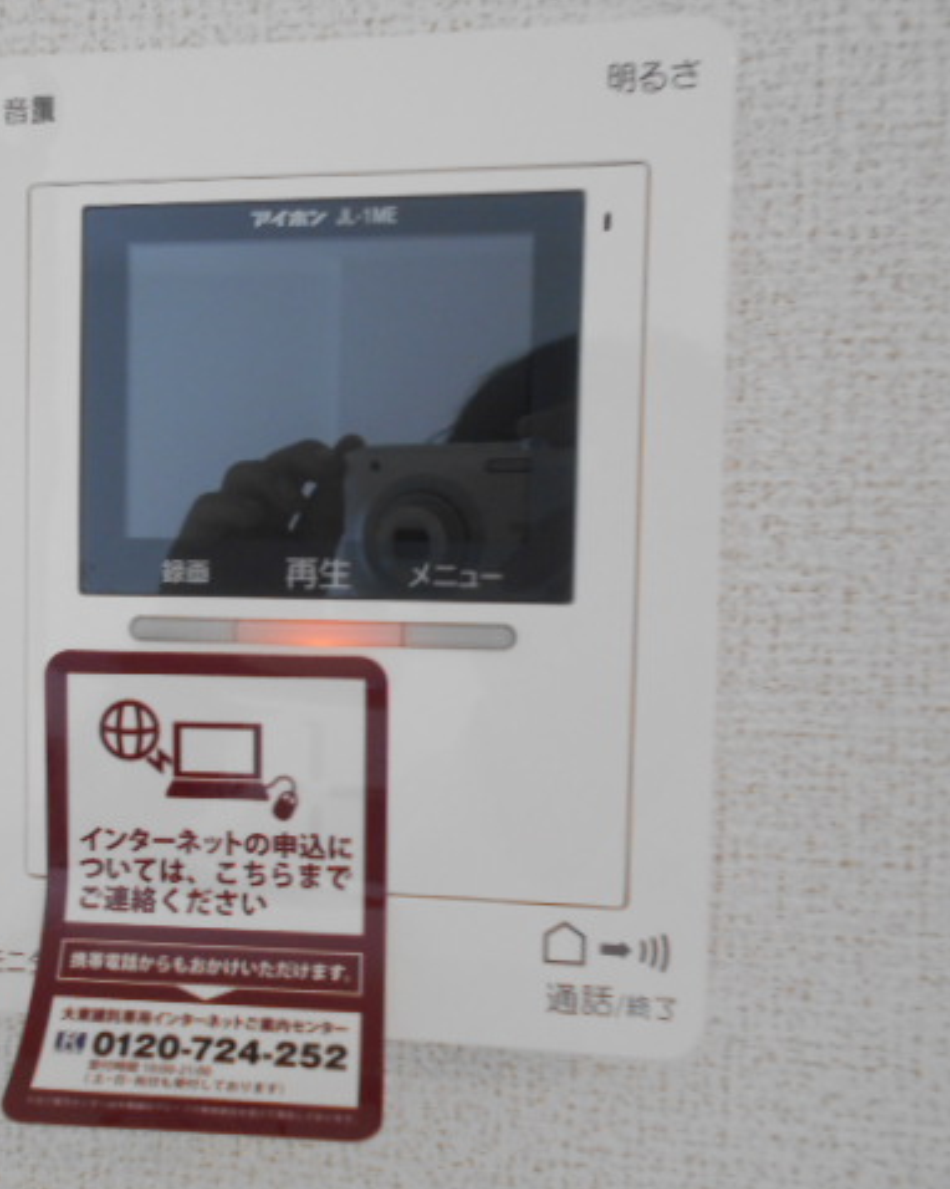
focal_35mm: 34
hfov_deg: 41.6
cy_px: 594
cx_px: 199
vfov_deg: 52.9
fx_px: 1196
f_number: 3.2
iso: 180
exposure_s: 1/30
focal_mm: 4.6
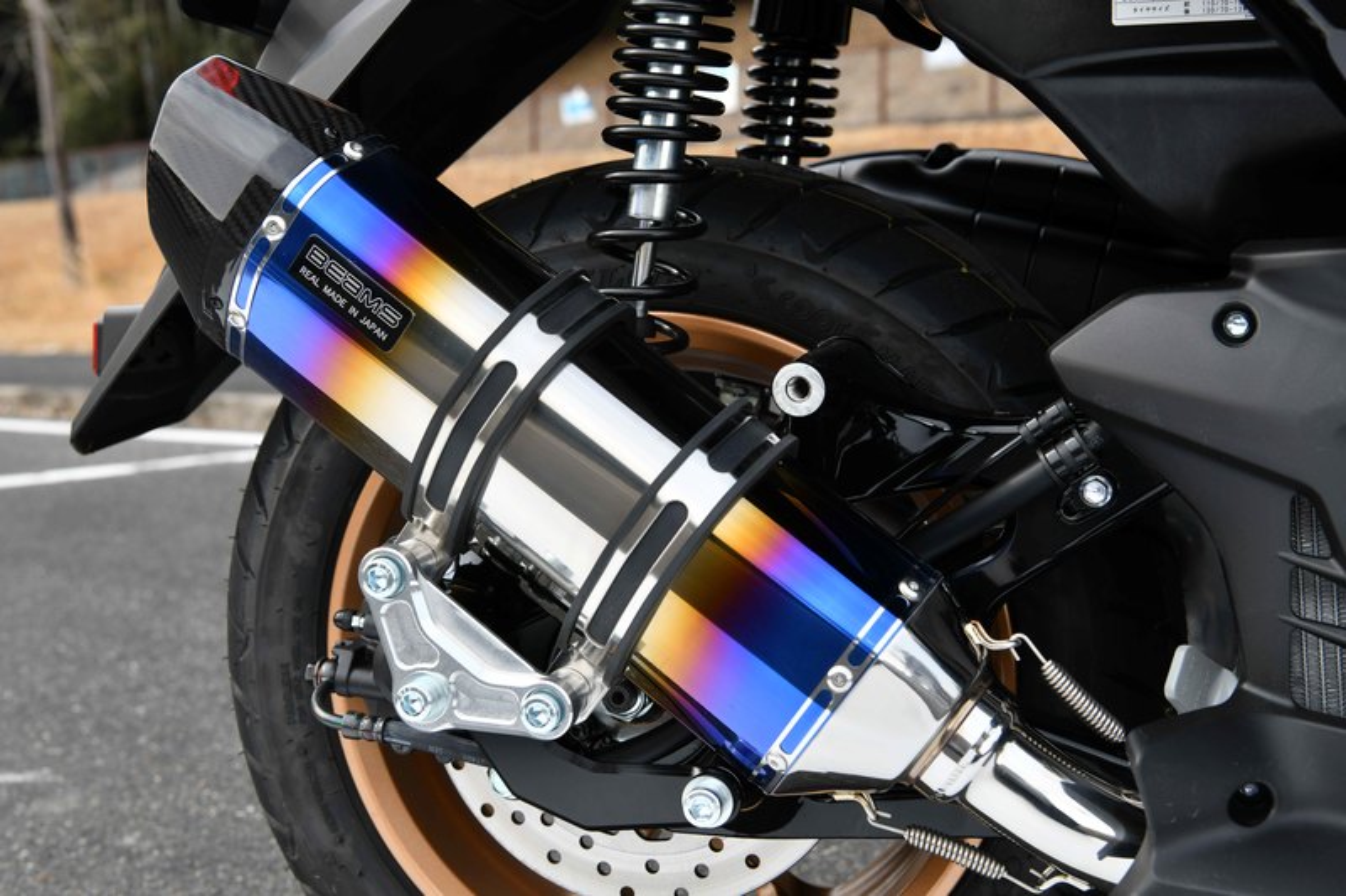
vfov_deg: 27.0
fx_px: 1869
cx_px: 673
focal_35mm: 50
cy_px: 448
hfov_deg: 39.6
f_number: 9
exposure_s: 1/400
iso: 400
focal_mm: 50
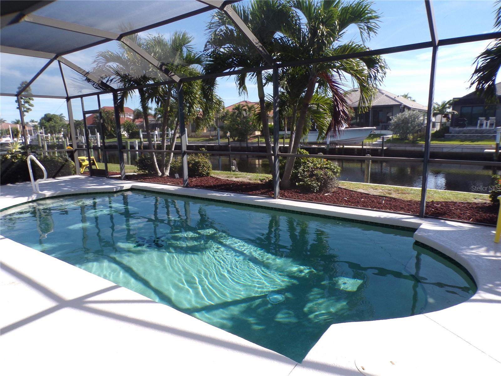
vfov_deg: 56.8
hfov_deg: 71.6
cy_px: 188
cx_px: 250
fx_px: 347
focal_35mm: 24
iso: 80
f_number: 5.8
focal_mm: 4.3
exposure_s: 1/120
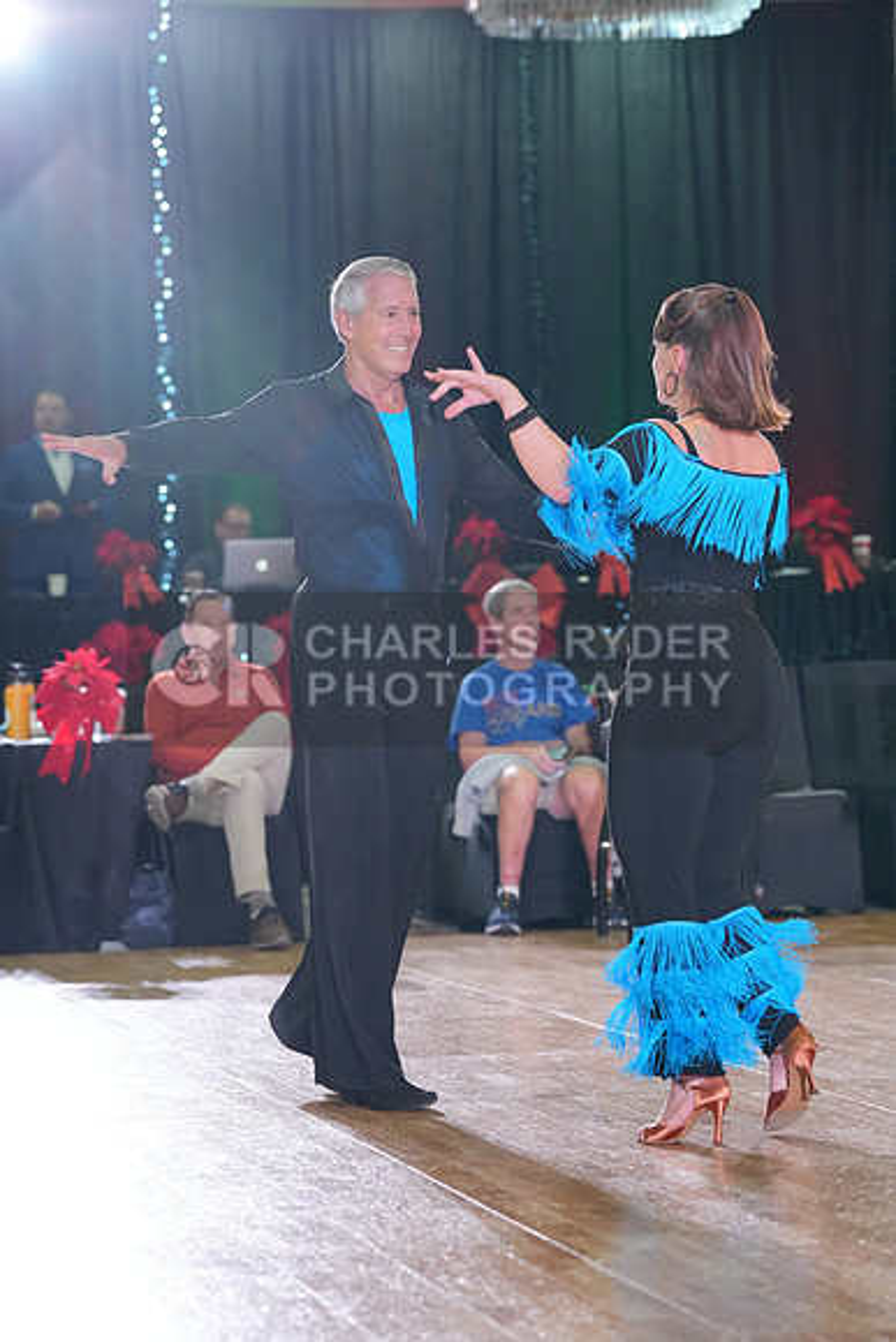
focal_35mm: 113
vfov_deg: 18.1
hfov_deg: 12.1
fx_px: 4216
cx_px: 448
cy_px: 671
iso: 2500
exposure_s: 1/400
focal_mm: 113
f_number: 4
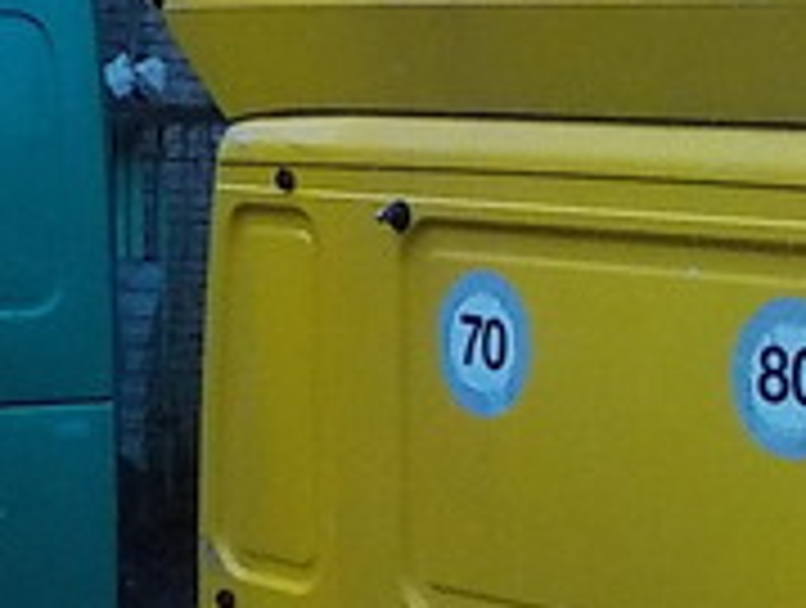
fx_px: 2496
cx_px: 1135
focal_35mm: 107
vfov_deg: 13.9
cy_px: 369
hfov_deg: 16.9
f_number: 3.3
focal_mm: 4.1
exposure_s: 1/50
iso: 800
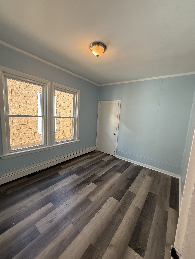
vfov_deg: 102.1
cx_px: 98
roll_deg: -5.0
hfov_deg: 85.7
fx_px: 105
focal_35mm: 14
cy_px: 130
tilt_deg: -7.9
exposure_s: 1/120
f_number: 2.2
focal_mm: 2.22
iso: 200
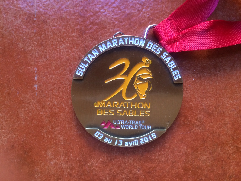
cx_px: 120
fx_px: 202
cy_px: 90
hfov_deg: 61.7
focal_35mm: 29
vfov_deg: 48.2
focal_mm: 4.15
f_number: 2.2
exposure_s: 1/30
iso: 125
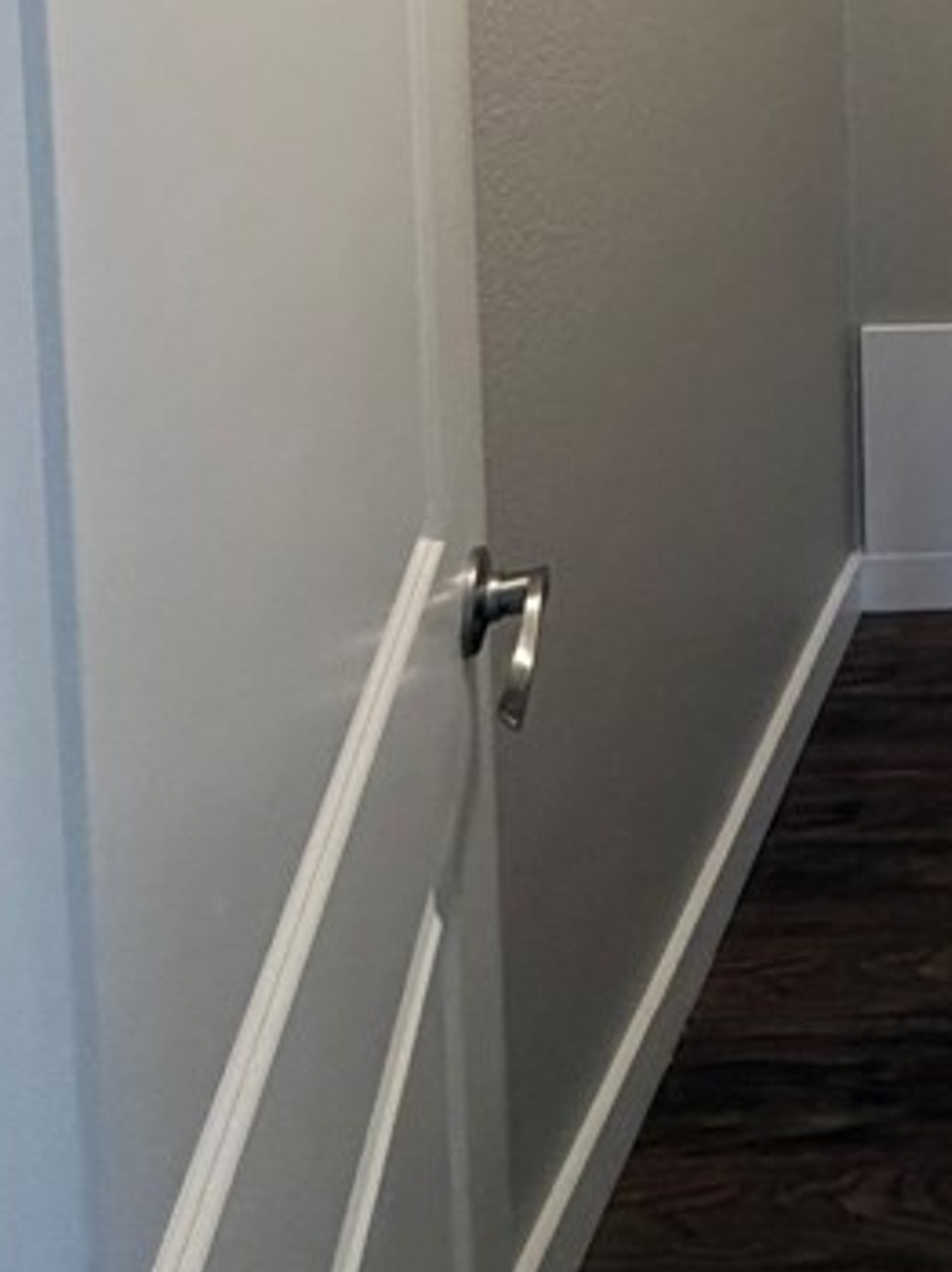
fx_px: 1505
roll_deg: -0.5
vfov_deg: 34.5
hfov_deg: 27.0
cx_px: 1355
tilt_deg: -4.4
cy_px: -327
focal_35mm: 41
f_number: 2.2
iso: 320
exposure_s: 1/60
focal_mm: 2.22
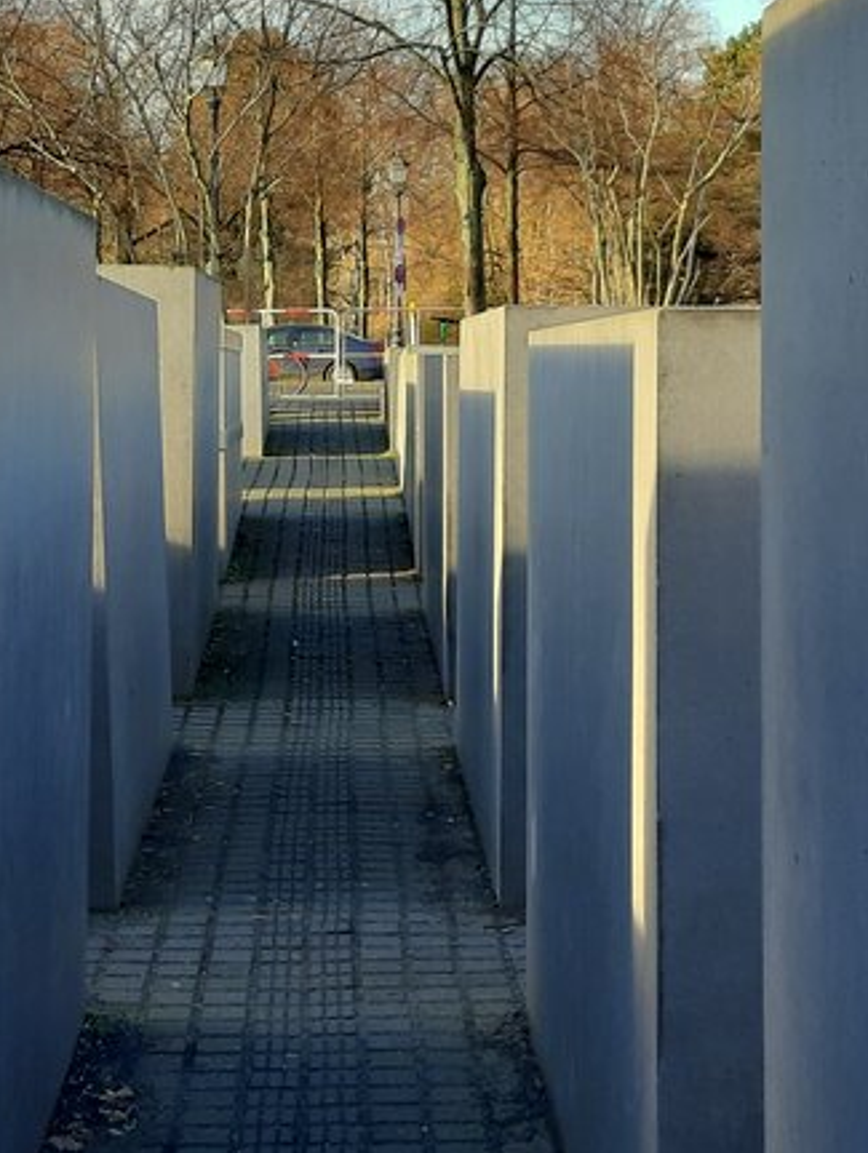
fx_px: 1335
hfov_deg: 35.6
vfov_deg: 46.5
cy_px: 694
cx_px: 271
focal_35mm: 40
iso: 40
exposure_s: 1/330
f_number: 1.7
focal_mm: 3.93
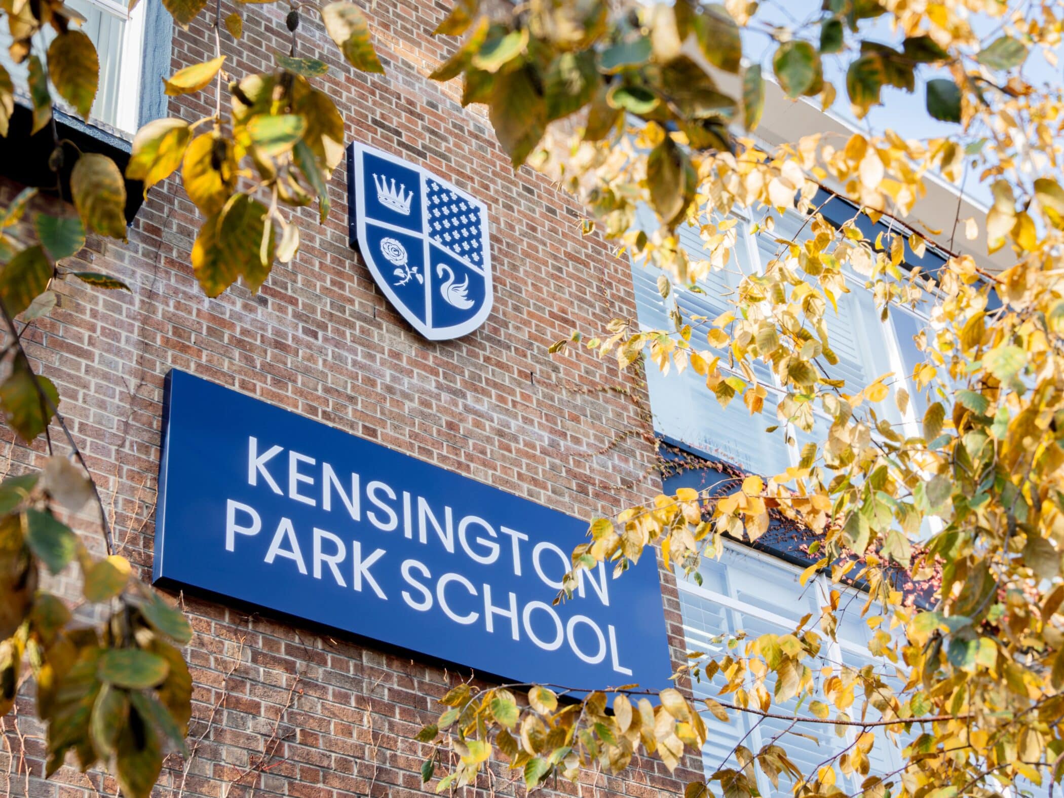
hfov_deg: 34.9
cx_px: 532
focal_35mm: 55
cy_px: 399
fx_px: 1691
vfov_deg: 26.6
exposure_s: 1/80
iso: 100
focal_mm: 9.8
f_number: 5.6
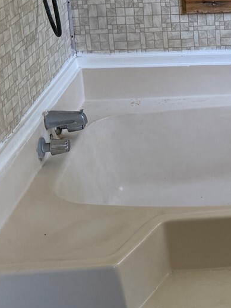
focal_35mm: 74
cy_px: -4
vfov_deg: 25.0
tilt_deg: -15.0
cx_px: 343
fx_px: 659
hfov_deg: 17.9
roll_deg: +0.7
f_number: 1.78
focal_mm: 6.76
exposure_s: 1/92
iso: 200
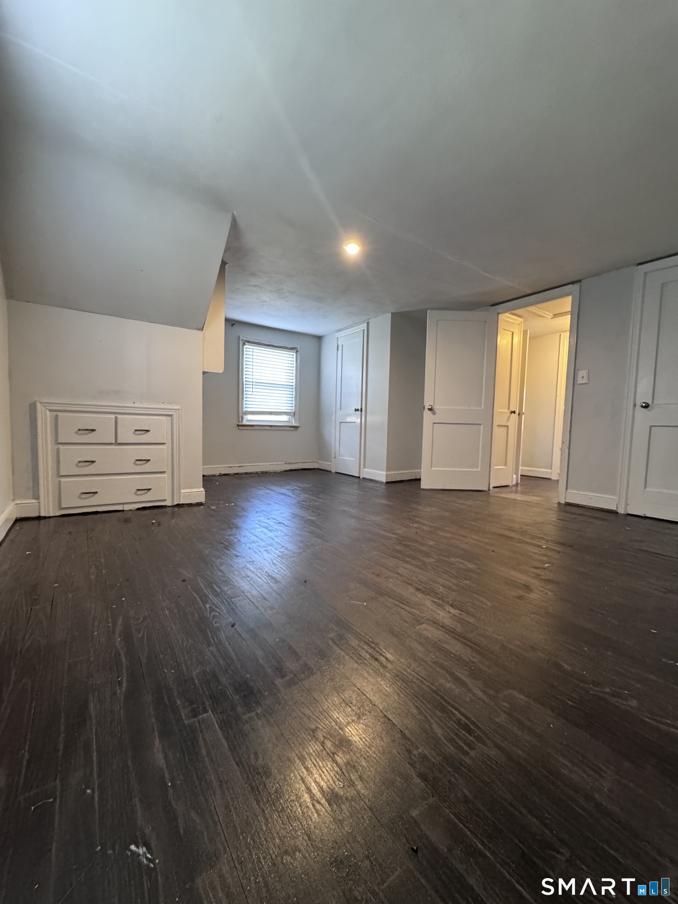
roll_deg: -1.2
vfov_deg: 102.1
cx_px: 339
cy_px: 452
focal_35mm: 14
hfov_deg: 85.7
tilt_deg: -4.8
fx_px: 366
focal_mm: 2.22
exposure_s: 1/60
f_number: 2.2
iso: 1250
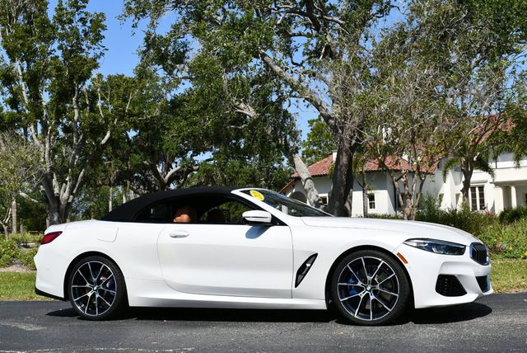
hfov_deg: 39.6
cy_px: 176
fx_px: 733
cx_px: 264
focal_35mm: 50
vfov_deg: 27.0
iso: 100
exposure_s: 1/320
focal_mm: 25
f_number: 9
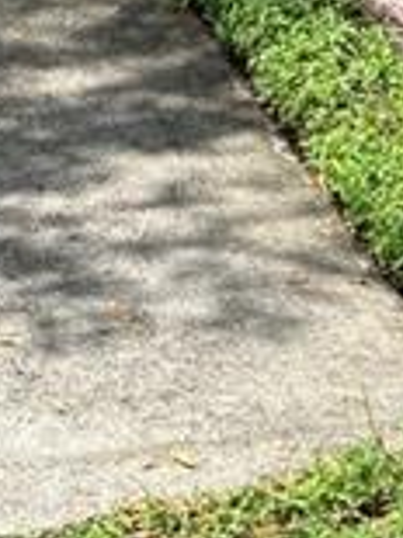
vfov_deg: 8.8
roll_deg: -1.0
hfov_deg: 7.4
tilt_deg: -4.8
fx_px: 3124
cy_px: -819
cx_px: 38
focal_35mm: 201
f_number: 1.6
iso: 50
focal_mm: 5.96
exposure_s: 1/2193
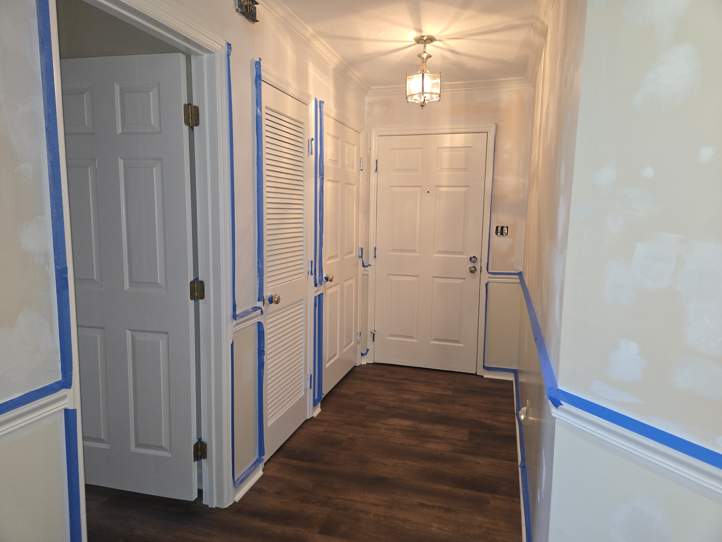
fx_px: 480
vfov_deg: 58.9
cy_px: 271
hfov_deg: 73.9
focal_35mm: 23
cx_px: 361
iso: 125
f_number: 1.8
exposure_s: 1/40
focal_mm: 5.4
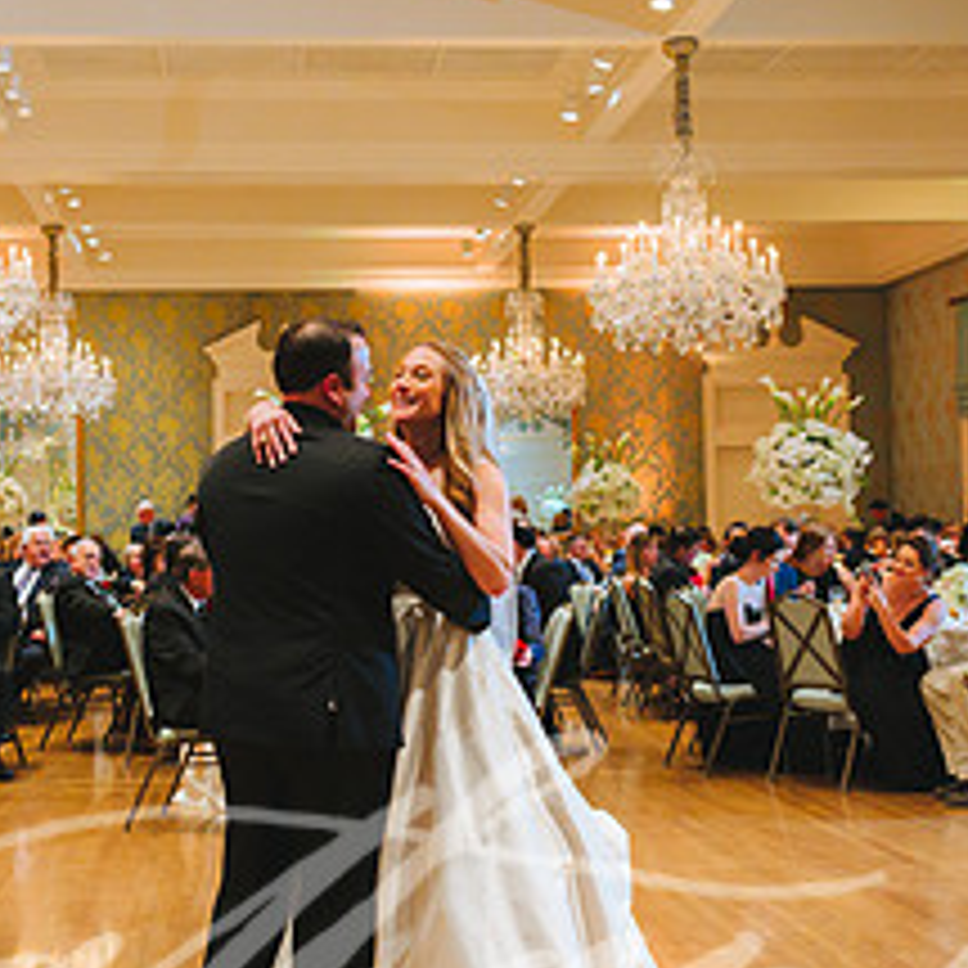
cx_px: 347
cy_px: 477
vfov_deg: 31.1
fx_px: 1740
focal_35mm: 55
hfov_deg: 30.9
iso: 1250
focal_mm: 24
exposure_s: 1/80
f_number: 2.8
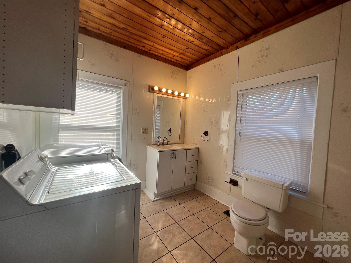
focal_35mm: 13
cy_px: 132
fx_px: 132
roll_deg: -2.6
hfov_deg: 106.2
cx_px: 176
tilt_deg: -2.6
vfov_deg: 89.9
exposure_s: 1/275
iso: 32
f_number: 1.8
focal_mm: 1.57
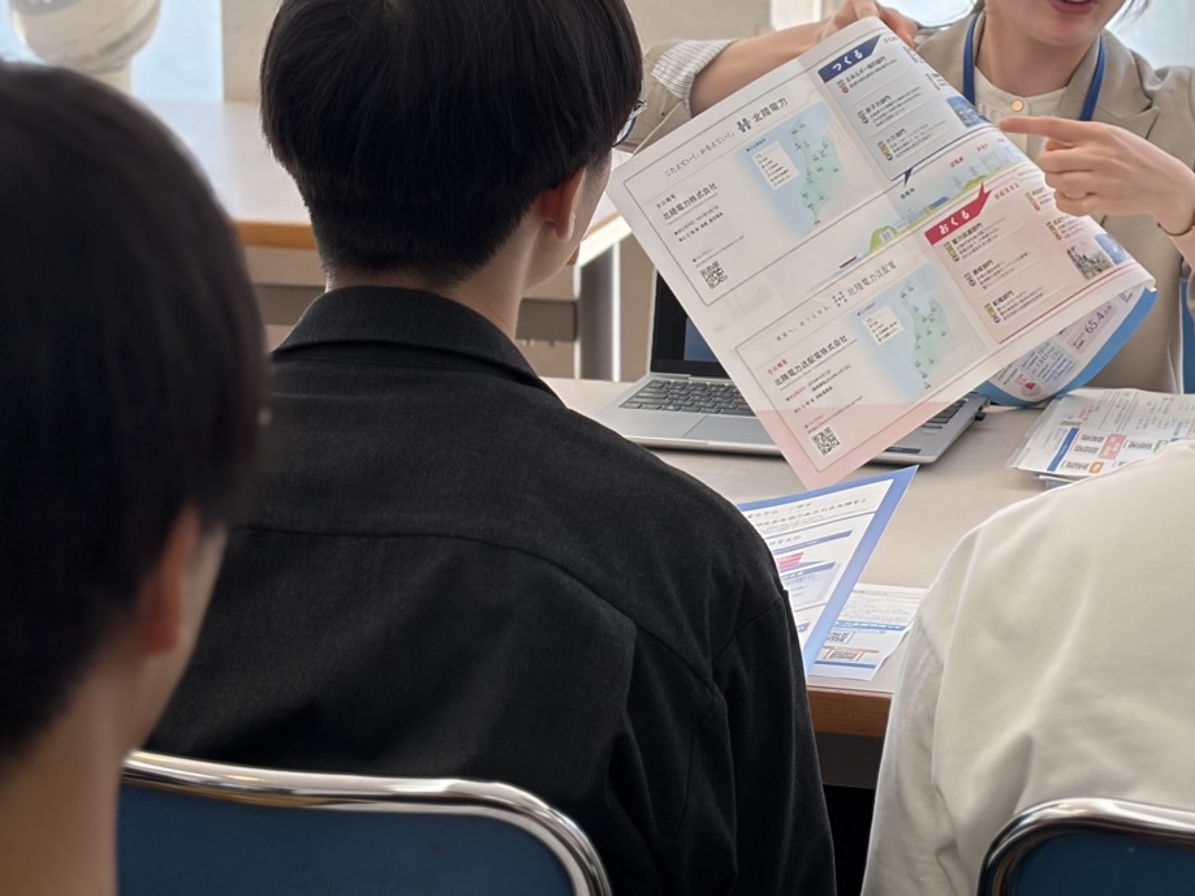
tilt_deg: -11.4
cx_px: 730
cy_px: 260
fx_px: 3520
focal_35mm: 102
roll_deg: +0.0
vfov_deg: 14.5
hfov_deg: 19.2
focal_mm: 5.96
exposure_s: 1/217
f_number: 1.6
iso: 32
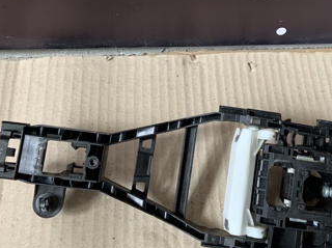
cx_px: 208
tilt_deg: -56.3
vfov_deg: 27.6
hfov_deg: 36.7
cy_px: 68
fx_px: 498
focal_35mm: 52
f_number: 1.8
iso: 100
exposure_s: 1/67
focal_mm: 4.25
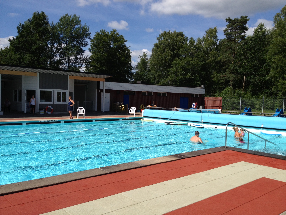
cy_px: 108
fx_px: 289
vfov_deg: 40.7
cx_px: 143
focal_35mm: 35
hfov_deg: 52.6
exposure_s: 1/2208
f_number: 2.4
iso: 50
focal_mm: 4.28
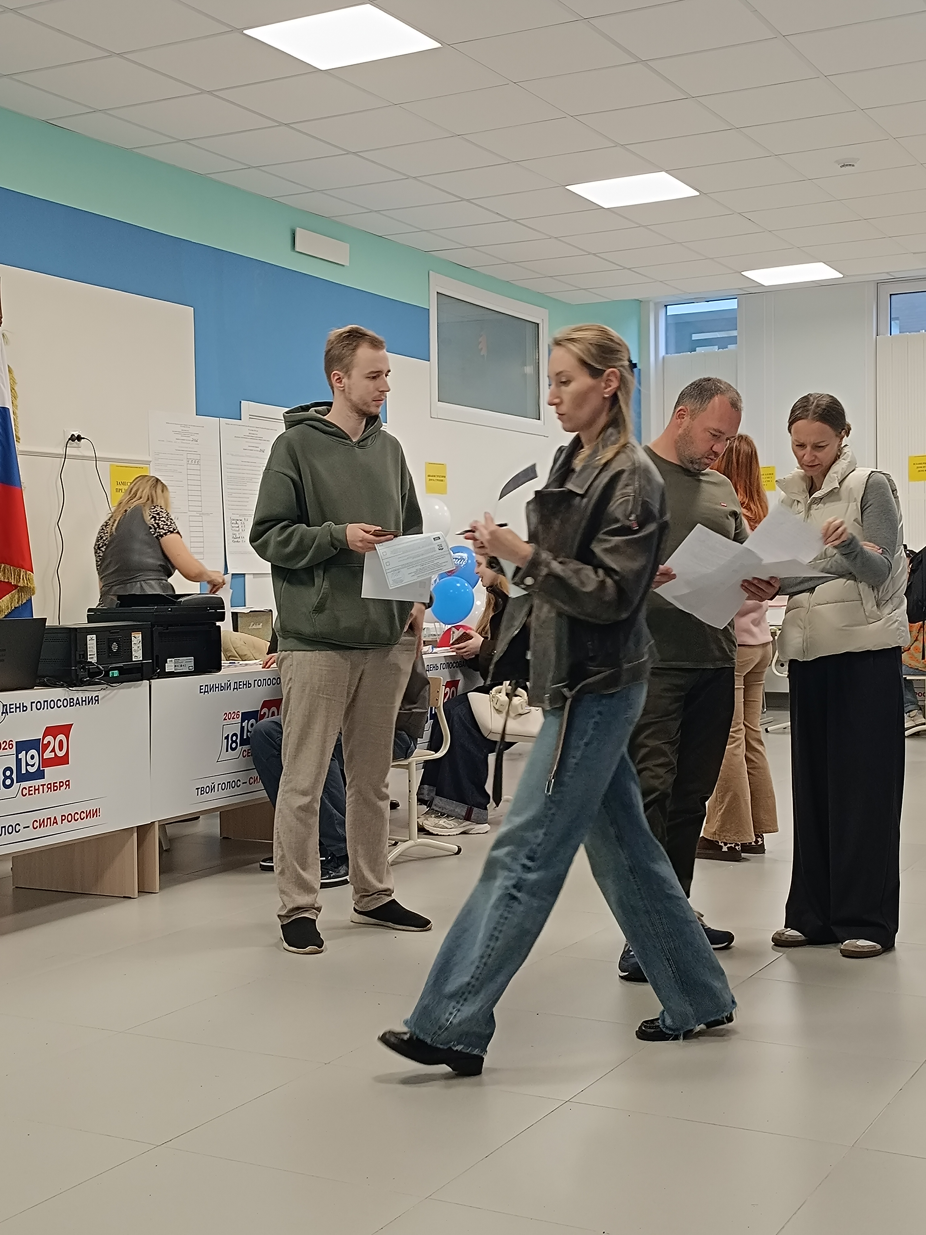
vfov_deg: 71.6
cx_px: 463
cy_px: 618
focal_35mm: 24
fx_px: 856
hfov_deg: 56.8
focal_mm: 6.14
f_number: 1.65
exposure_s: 1/100
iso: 1213
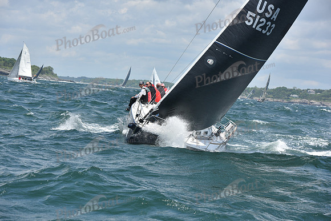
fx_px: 1122
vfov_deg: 11.2
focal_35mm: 122
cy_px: 110
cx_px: 166
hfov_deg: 16.8
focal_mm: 122
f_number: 7.1
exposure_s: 1/1250
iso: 250
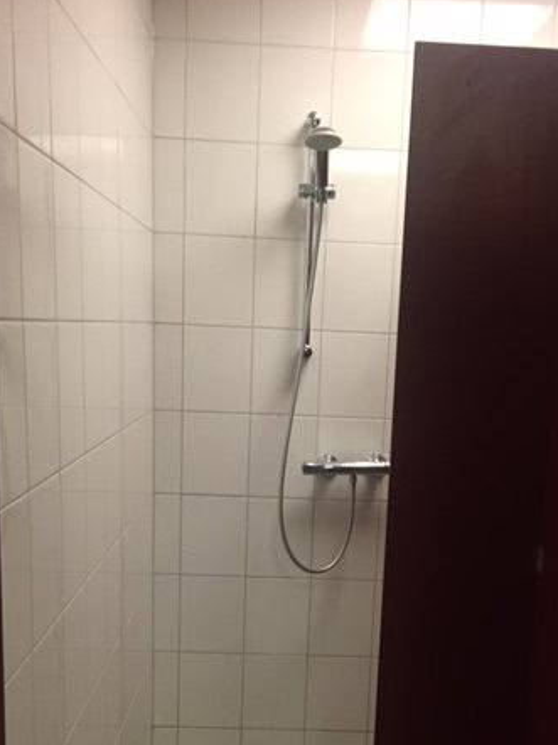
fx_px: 904
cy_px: 517
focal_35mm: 42
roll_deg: -0.7
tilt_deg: -12.8
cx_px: 317
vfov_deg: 43.9
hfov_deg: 34.3
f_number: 2.2
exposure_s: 1/33
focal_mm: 4.15
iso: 200
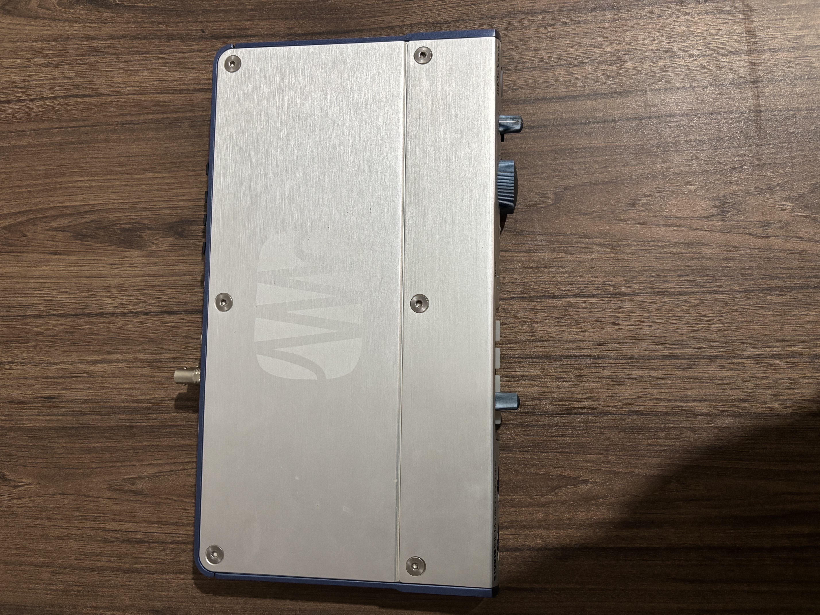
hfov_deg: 67.3
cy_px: 308
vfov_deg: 53.1
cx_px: 410
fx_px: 616
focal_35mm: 26
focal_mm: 5.96
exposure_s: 1/50
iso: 400
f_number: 1.6
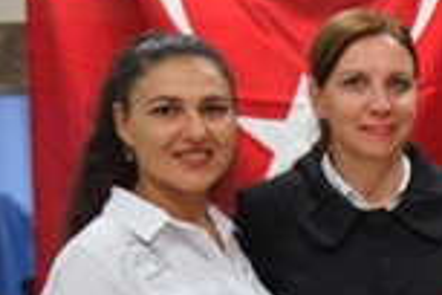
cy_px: 334
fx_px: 1866
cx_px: 898
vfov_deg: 8.9
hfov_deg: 12.0
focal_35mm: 152
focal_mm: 29
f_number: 2.8
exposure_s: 1/125
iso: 640
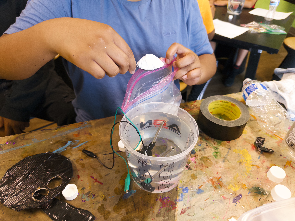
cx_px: 148
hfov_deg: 71.6
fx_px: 205
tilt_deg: -40.2
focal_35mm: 24
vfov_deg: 56.8
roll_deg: +0.2
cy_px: 110
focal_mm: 6.76
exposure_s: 1/60
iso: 100
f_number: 1.78
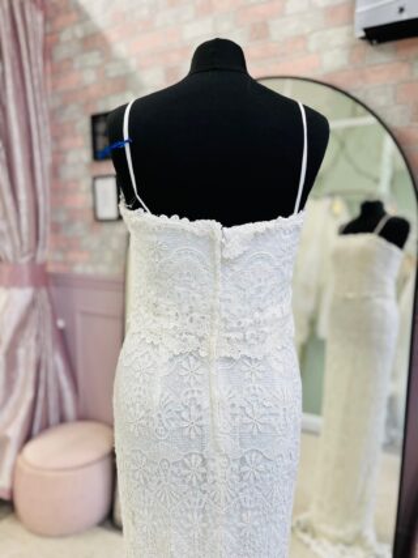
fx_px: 419
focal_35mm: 26
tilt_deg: -8.3
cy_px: 279
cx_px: 209
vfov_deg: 67.3
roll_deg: +0.4
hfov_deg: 53.0
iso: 100
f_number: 1.6
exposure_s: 1/100
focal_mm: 5.1
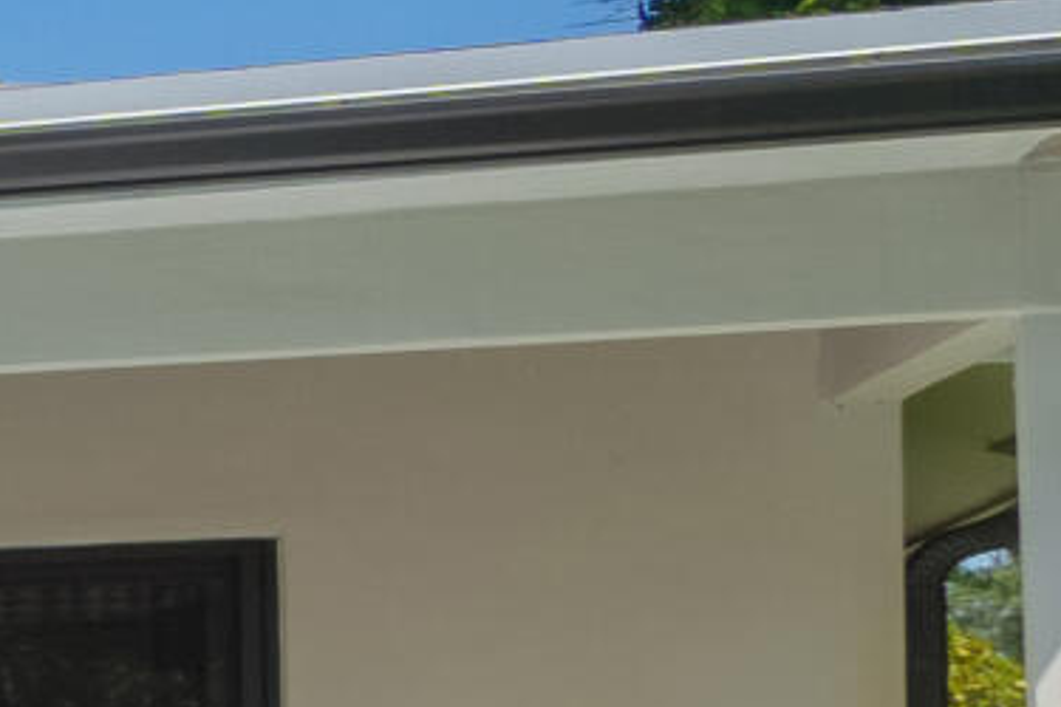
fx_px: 3536
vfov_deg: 11.4
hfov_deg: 8.3
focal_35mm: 120
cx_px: -3138
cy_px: 585
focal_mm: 10
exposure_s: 1/160
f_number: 8
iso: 100
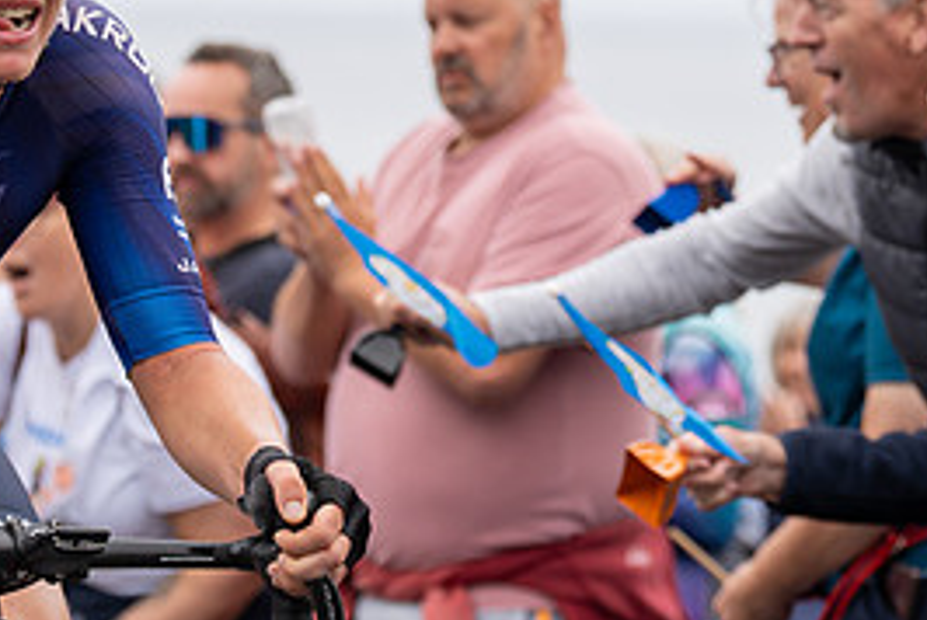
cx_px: 91
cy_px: 54
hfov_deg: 9.8
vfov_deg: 6.6
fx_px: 5388
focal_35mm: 209
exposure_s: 1/1000
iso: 320
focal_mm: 96
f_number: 3.5
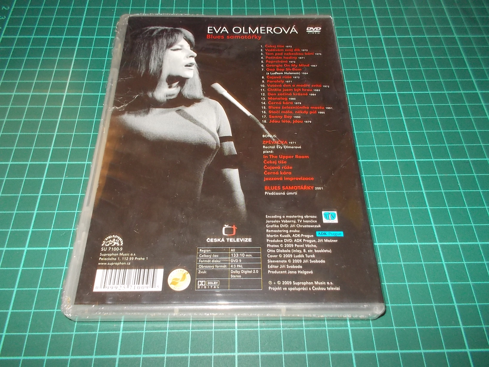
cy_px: 184
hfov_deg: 61.7
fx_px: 410
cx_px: 244
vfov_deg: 48.2
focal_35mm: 29
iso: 200
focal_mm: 4.1
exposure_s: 1/30
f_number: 3.3
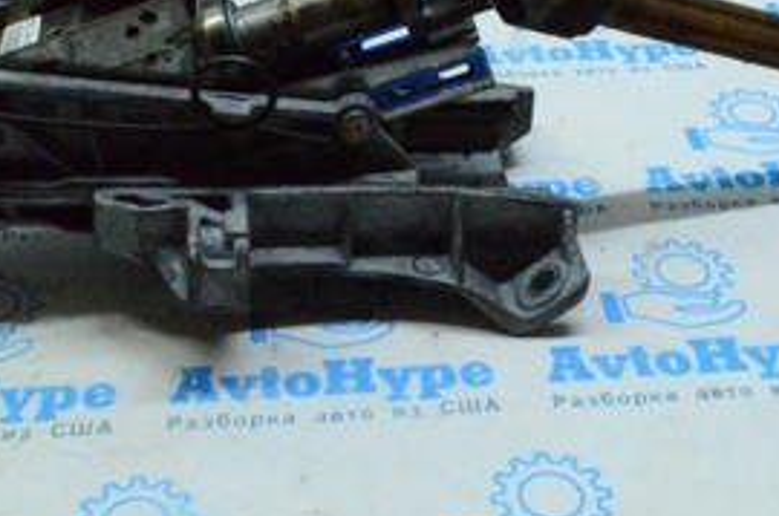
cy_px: 36
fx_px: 1382
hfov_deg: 31.4
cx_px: 346
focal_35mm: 64
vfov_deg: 20.7
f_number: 22
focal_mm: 18
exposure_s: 1/100
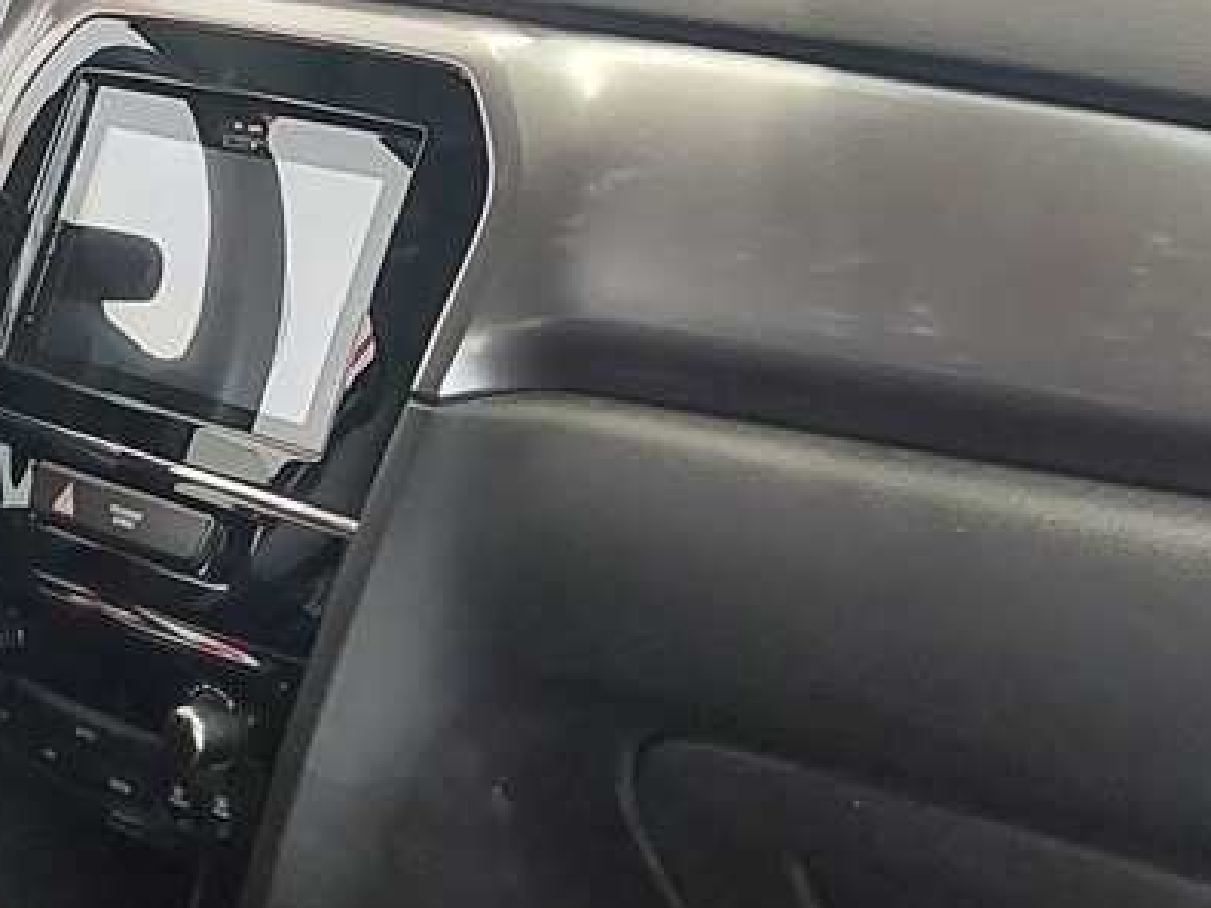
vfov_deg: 16.0
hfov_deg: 21.3
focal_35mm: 91
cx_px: 297
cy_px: 838
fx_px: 3184
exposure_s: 1/25
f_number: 1.8
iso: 640
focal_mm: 5.23
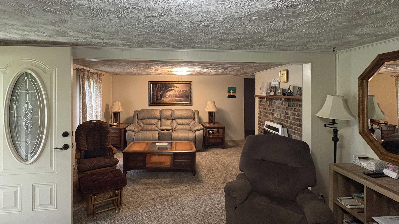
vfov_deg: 60.5
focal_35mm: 18
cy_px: 90
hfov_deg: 92.5
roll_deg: +0.8
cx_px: 186
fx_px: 190
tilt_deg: +3.0
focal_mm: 2.22
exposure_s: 1/60
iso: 400
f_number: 2.2
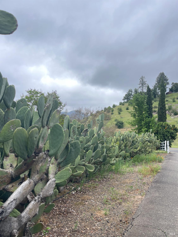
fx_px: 171
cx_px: 89
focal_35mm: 25
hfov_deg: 54.9
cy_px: 118
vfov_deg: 69.4
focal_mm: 5.1
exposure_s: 1/540
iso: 32
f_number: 1.6
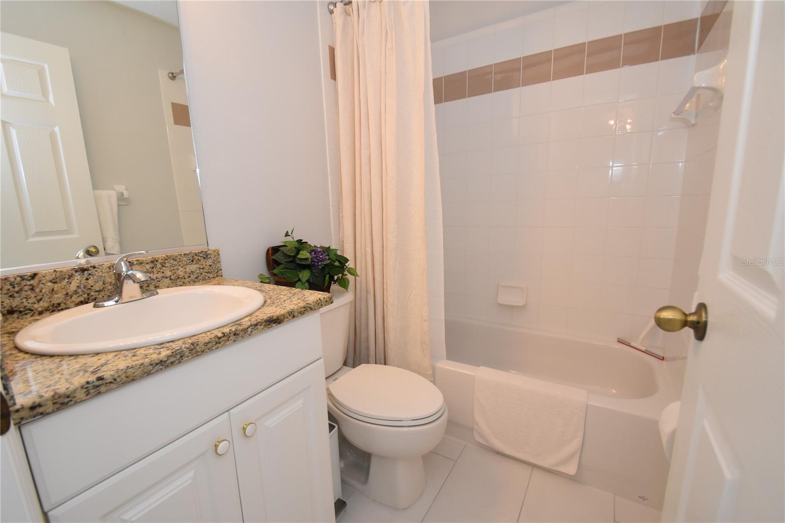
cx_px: 392
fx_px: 327
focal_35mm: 15
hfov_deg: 100.4
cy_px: 262
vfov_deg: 77.3
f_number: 5
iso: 800
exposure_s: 1/100
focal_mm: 10
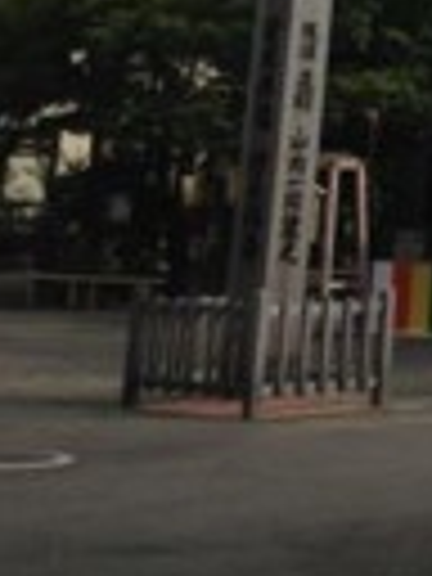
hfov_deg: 12.0
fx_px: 1930
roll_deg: -1.6
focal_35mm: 116
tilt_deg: +19.6
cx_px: 716
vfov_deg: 15.4
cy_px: -328
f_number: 2.4
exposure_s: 1/1642
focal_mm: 4.12
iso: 50
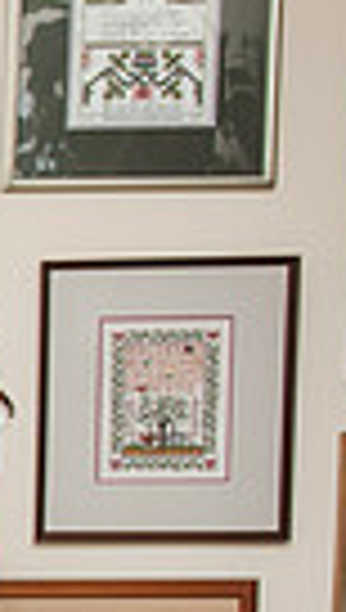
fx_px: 1899
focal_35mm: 117
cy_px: 543
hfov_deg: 8.4
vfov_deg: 18.0
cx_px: -766
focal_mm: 24
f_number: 2.8
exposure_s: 1/60
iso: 500
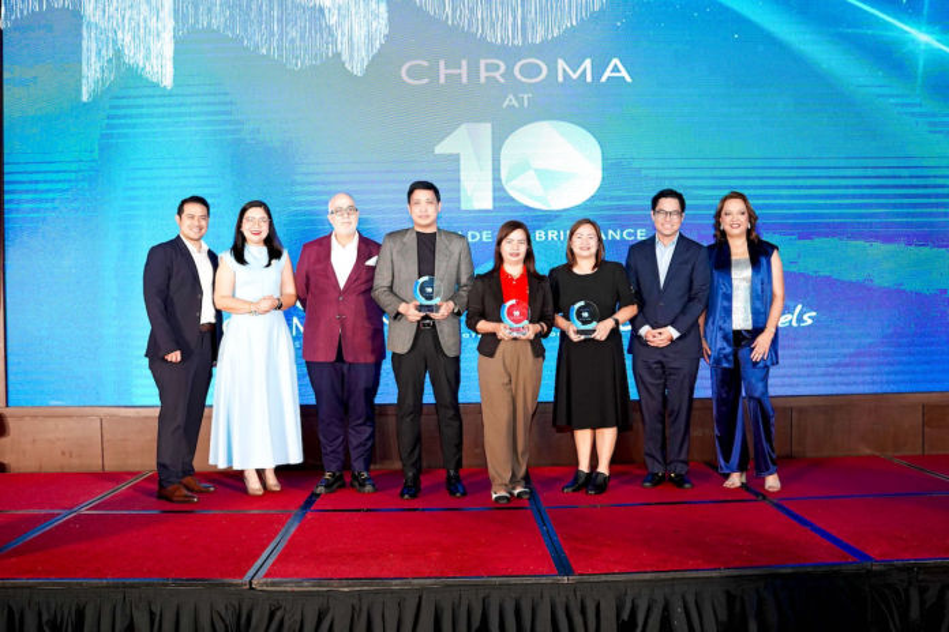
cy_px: 316
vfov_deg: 37.9
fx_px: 923
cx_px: 474
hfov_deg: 54.4
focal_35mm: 35
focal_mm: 35
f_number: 2.8
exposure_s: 1/160
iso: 1600
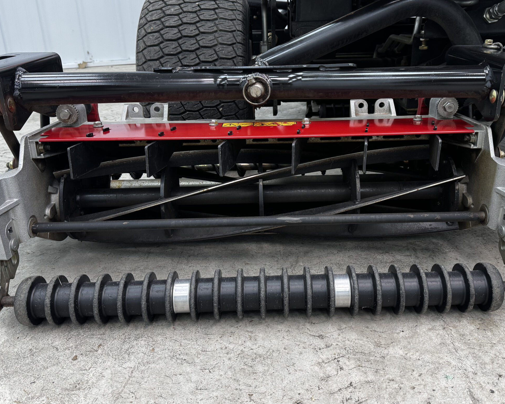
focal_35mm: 31
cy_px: 176
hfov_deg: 57.1
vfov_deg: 47.0
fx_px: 463
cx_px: 277
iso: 100
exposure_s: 1/60
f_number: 1.78
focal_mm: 6.76
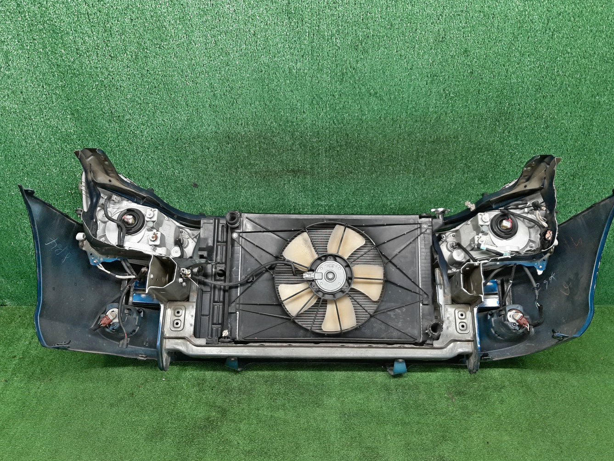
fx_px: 497
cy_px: 240
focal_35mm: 28
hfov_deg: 63.4
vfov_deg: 49.7
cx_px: 316
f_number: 1.7
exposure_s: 1/50
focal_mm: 3.93
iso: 112
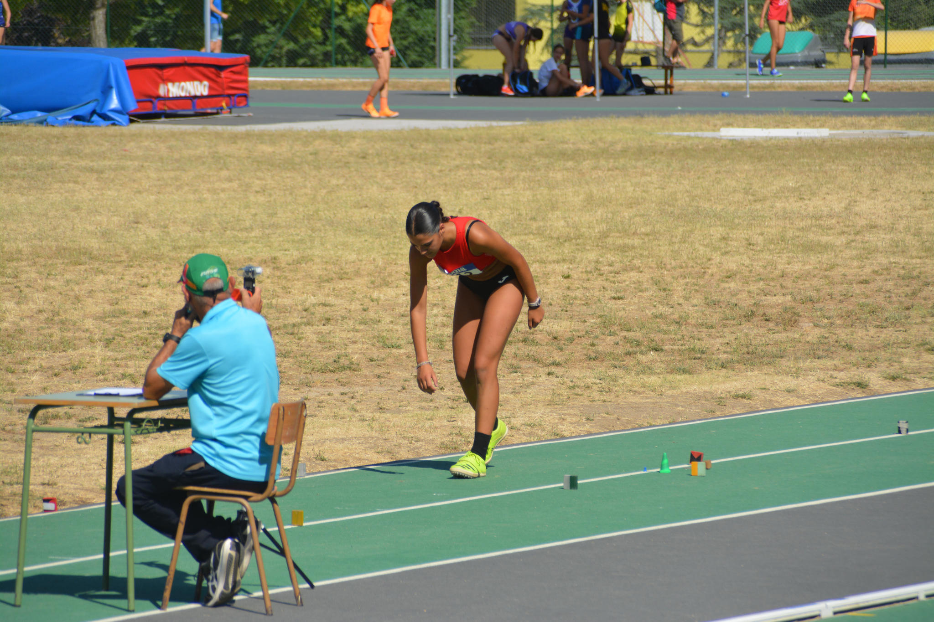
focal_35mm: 300
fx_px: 7782
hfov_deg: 6.9
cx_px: 467
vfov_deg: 4.6
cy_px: 311
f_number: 7.1
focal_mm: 200
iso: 400
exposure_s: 1/1600
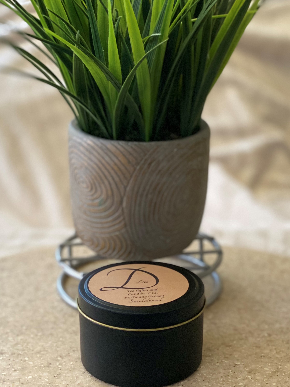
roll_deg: +1.1
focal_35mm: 52
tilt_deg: -21.0
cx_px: 145
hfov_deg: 28.0
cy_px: 194
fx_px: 581
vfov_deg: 36.8
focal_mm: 6
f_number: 2
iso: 250
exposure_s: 1/40
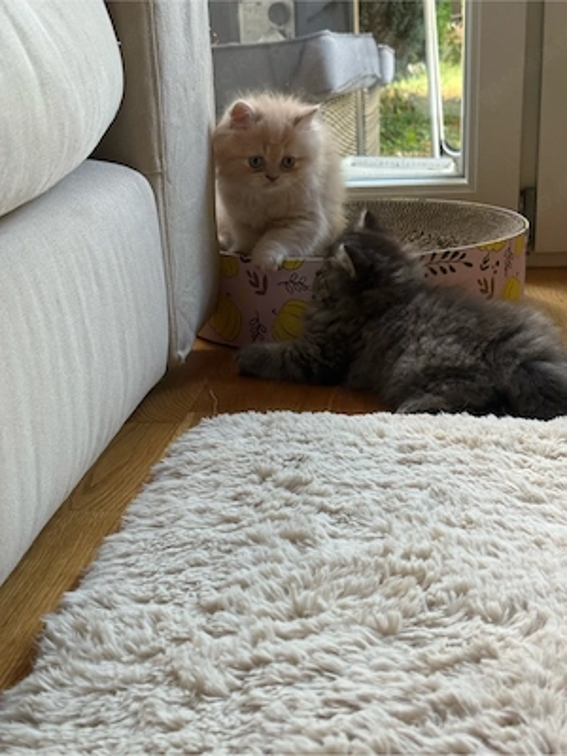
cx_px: 284
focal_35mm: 48
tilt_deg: -16.8
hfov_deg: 30.3
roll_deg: +2.7
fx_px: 1048
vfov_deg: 39.7
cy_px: 378
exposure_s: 1/60
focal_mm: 6.76
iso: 200
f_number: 1.78
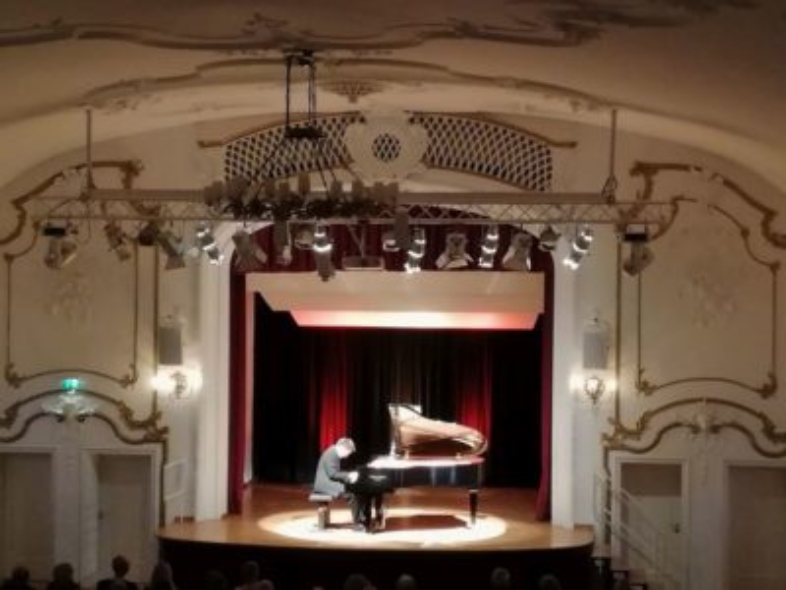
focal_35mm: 47
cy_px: 295
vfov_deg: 30.9
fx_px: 1067
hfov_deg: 40.4
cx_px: 393
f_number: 2.2
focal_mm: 3.81
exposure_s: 1/20
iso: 500
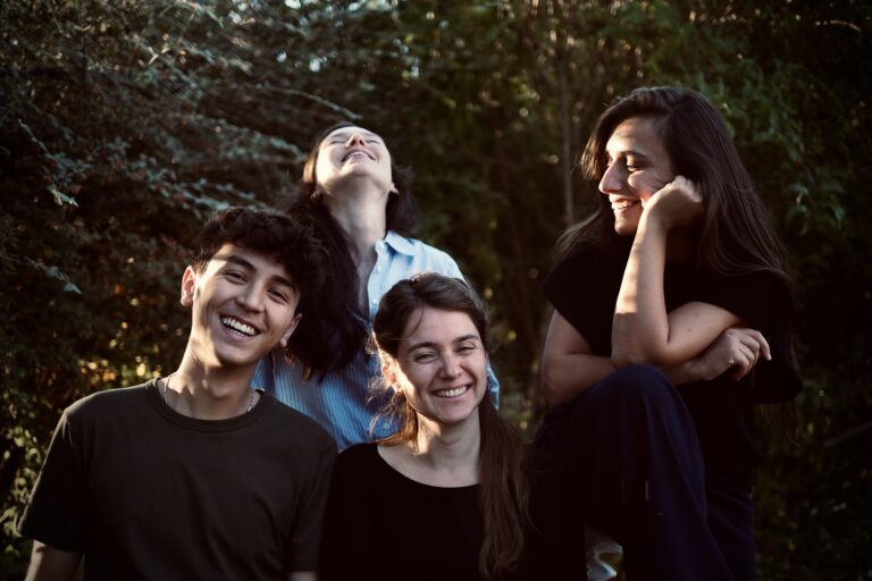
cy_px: 290
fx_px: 1284
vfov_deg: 25.5
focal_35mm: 53
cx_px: 436
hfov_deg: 37.5
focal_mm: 35
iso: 400
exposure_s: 1/2000
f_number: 1.4
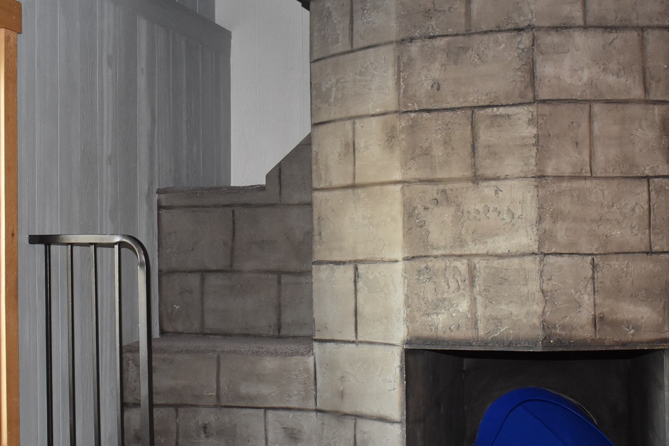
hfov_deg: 37.0
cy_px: 236
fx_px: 999
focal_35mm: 54
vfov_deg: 25.2
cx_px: 346
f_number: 3.8
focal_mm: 23
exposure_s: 1/80
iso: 1600
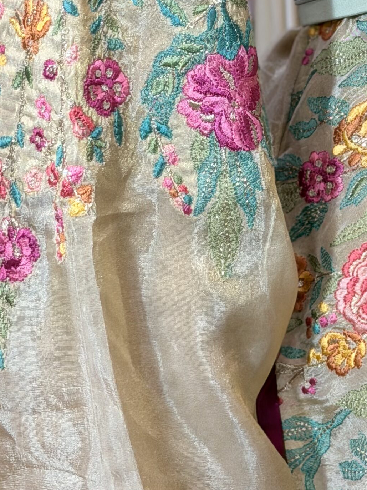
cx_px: 371
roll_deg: +2.1
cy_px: 86
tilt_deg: -12.8
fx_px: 1994
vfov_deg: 13.9
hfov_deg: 10.4
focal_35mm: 141
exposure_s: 1/100
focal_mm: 6.76
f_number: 1.78
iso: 50
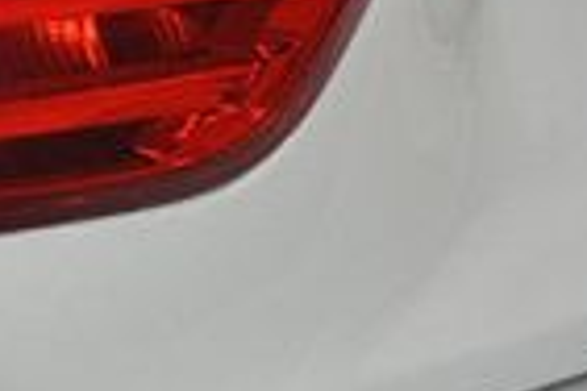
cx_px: -550
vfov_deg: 7.7
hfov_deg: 10.7
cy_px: -104
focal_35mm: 177
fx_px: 2886
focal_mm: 26
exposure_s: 1/125
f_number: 3.8
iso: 1400
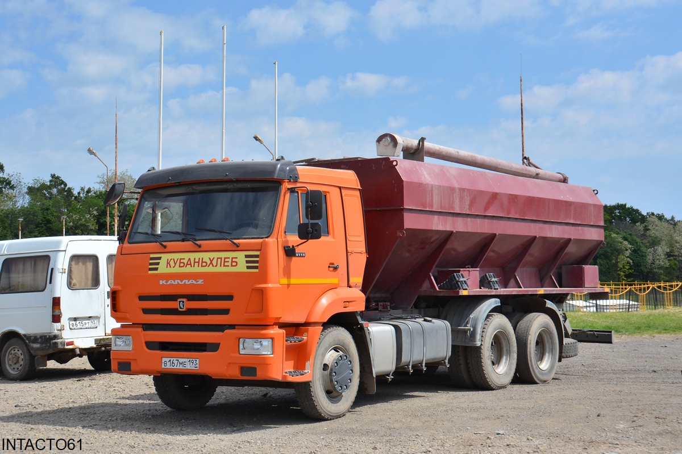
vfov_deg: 28.1
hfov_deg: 41.1
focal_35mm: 48
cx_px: 341
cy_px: 227
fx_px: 909
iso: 400
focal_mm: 32
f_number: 7.1
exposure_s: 1/1600
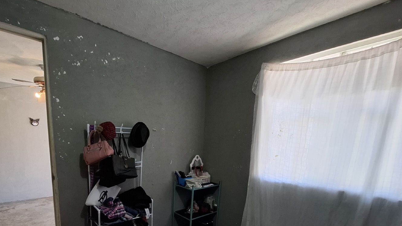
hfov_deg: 94.9
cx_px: 165
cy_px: 174
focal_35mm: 17
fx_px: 181
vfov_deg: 59.8
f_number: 2.2
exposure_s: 1/40
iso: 125
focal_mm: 1.74
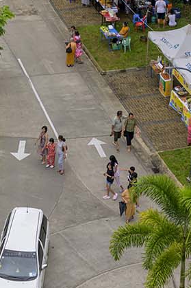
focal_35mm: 141
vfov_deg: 13.9
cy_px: -104
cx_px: 65
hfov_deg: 9.7
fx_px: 1123
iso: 400
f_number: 8
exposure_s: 1/250
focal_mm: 41
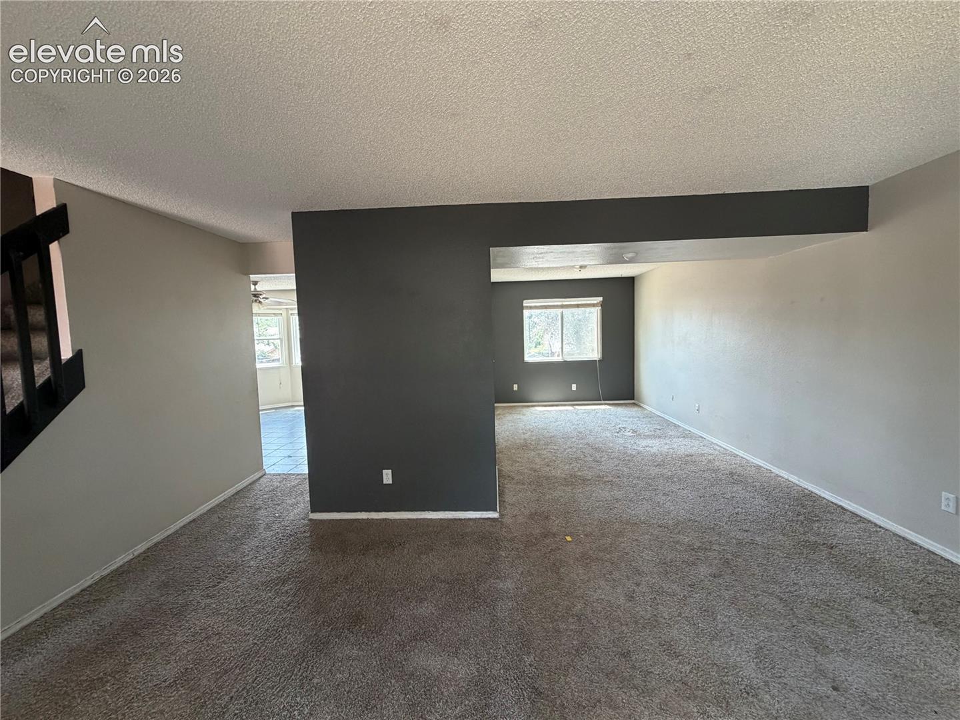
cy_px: 360
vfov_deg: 85.7
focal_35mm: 14
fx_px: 388
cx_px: 480
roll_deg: +1.3
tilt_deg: -3.7
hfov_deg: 102.1
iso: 320
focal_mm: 2.22
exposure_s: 1/121
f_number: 2.2
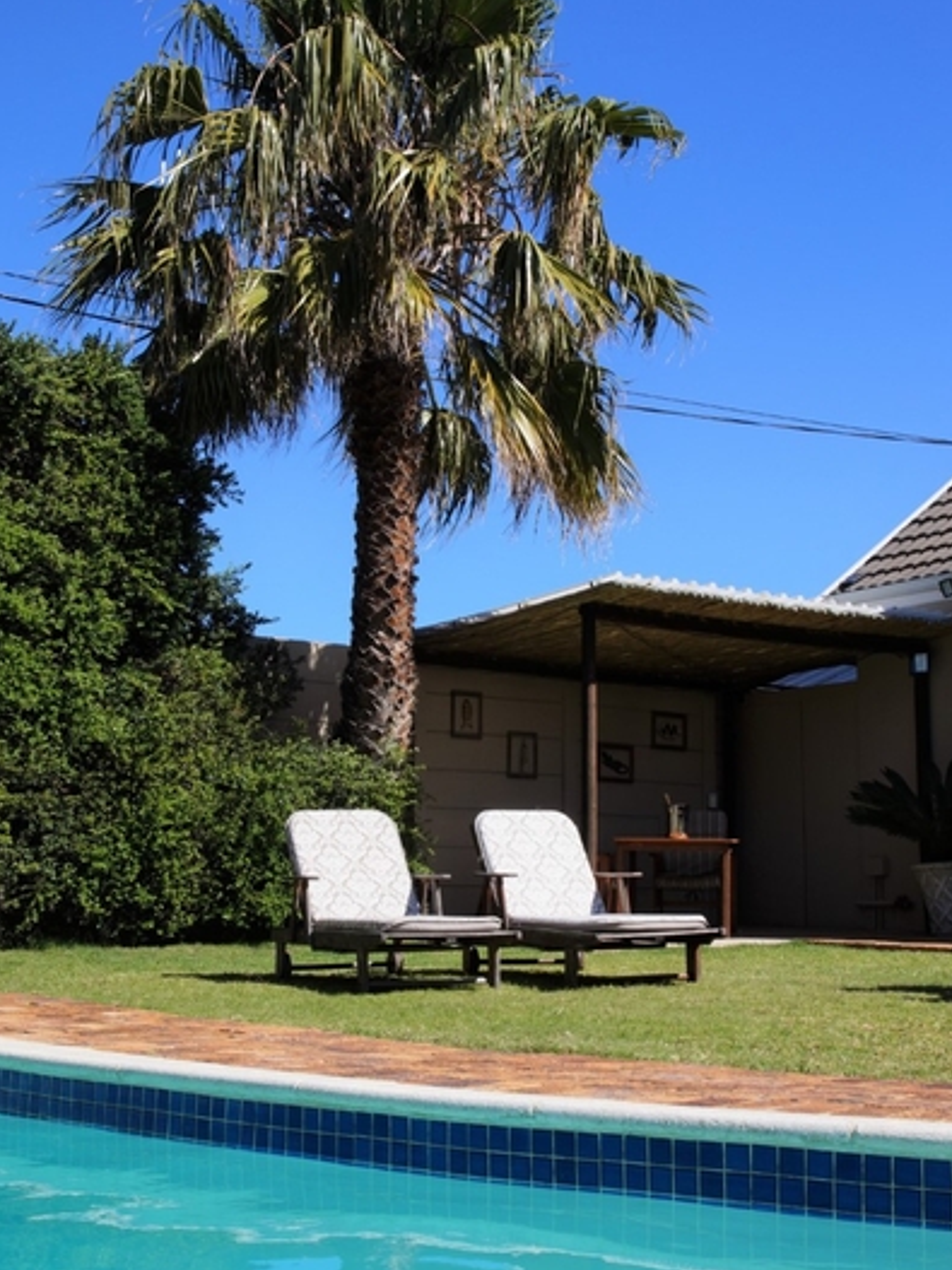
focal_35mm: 46
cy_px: 690
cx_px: 477
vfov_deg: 41.2
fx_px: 1687
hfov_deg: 31.5
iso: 100
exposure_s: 1/160
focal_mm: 28
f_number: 10
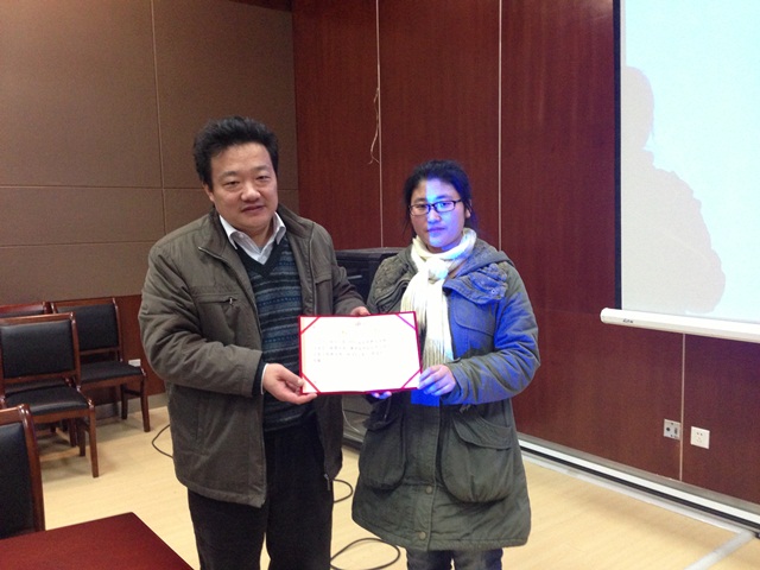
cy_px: 285
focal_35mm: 33
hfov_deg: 55.4
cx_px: 380
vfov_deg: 42.9
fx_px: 725
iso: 320
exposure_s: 1/20
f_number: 2.4
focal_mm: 4.13
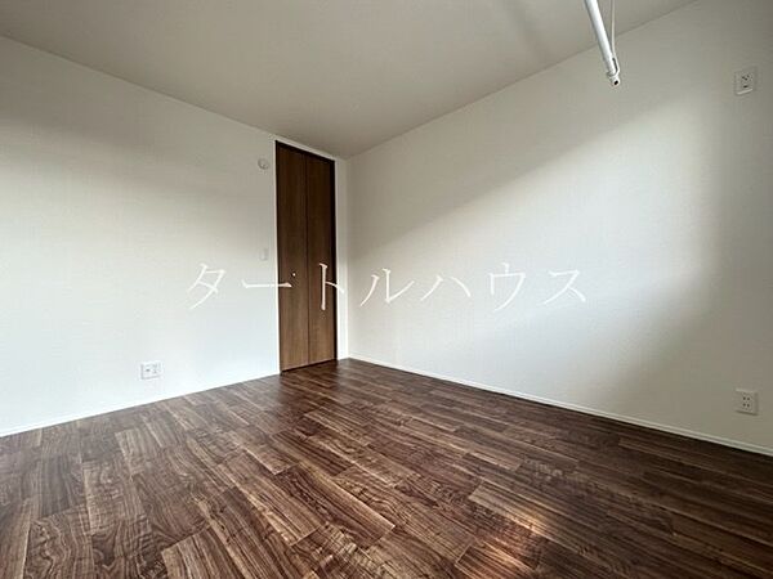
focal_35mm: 14
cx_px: 386
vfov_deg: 85.7
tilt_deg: -0.6
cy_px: 290
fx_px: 313
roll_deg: +0.4
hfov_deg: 102.1
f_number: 2.2
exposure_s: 1/99
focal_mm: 2.22
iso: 80
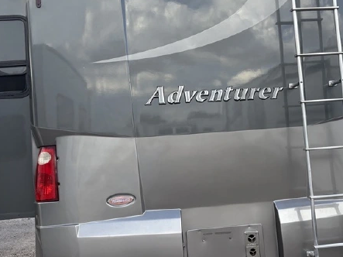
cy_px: 111
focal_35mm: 47
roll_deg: +2.9
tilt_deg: +6.8
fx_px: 466
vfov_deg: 30.8
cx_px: 177
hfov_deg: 40.4
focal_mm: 5.96
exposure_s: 1/987
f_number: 1.6
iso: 64
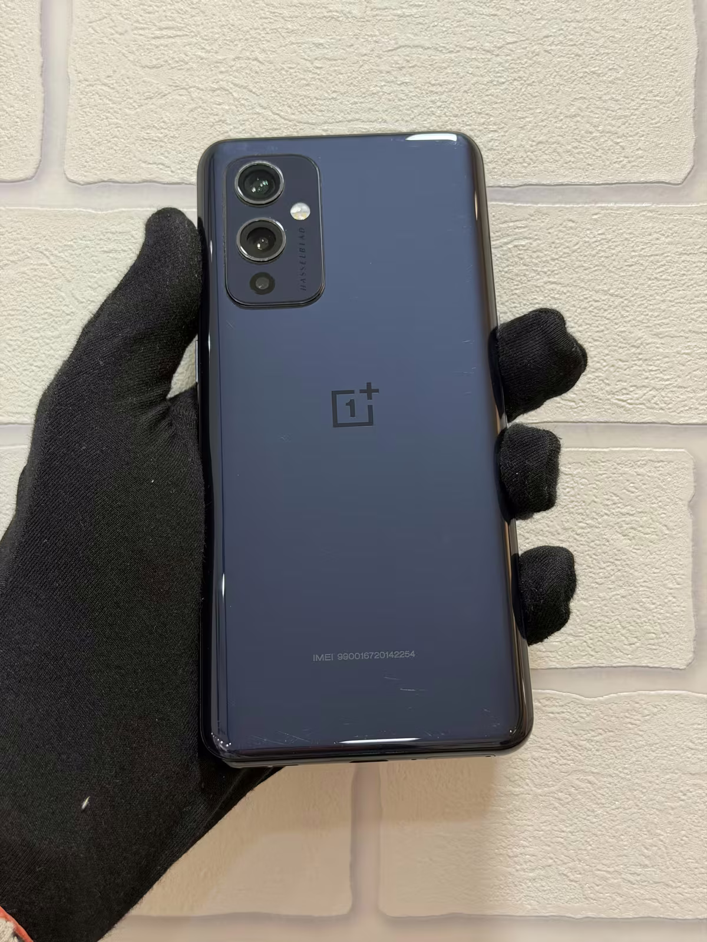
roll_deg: -0.9
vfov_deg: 39.7
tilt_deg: +1.3
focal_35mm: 48
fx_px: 1307
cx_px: 354
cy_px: 471
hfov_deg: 30.3
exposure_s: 1/50
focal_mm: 6.76
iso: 125
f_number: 1.78
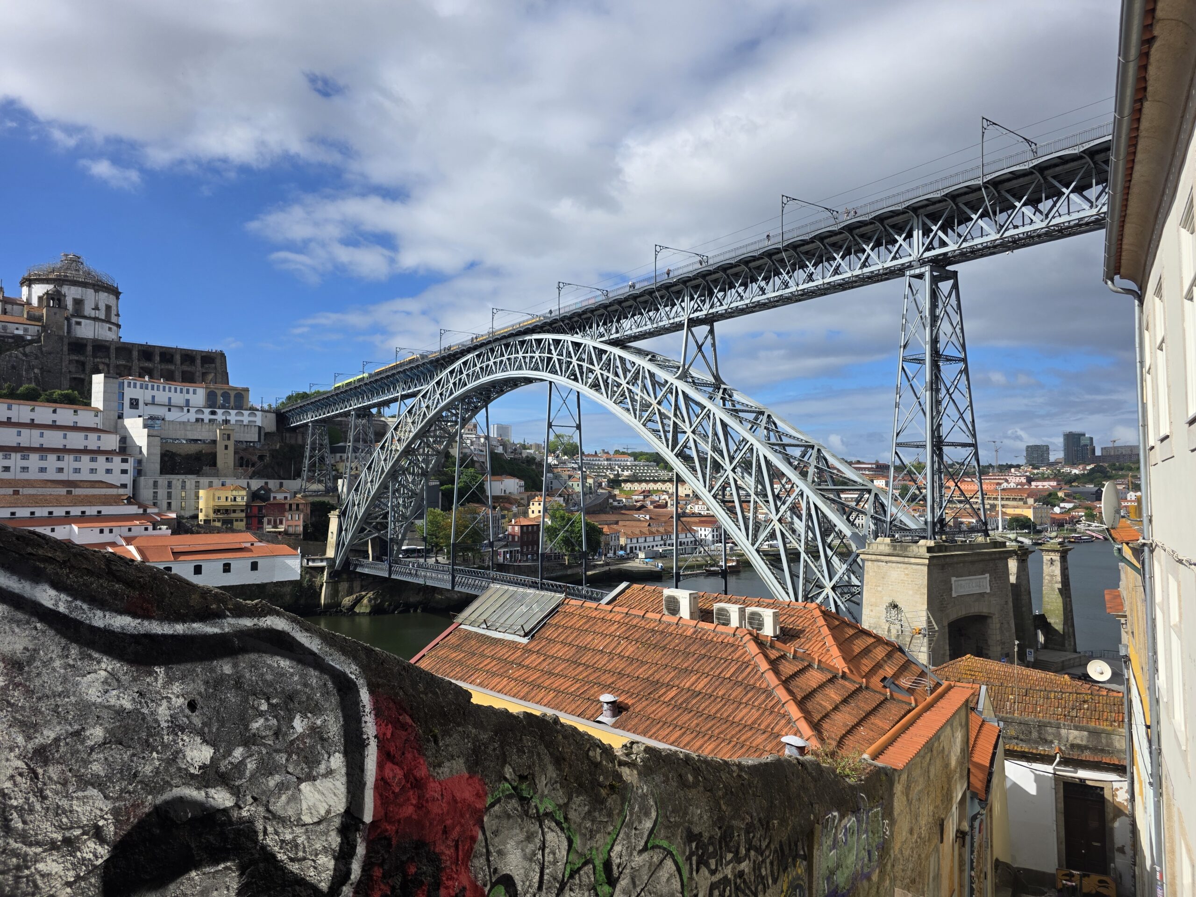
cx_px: 598
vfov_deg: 58.9
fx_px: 795
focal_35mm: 23
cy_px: 448
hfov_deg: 73.9
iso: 80
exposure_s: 1/6809
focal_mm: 6.3
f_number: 1.7
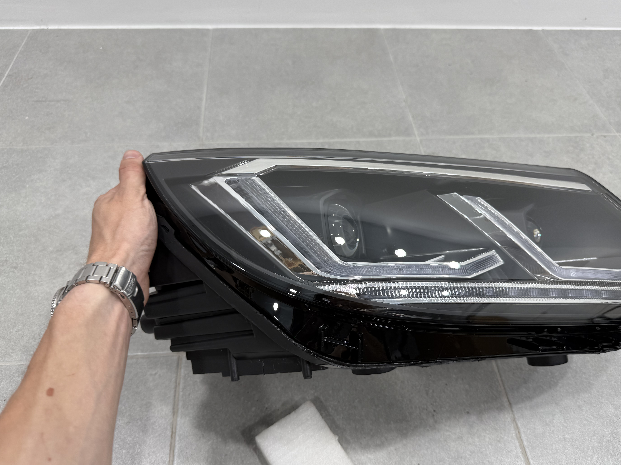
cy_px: 226
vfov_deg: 54.9
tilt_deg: -50.8
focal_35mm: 25
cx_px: 319
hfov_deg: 69.4
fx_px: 448
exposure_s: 1/121
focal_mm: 6.76
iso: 64
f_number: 1.78
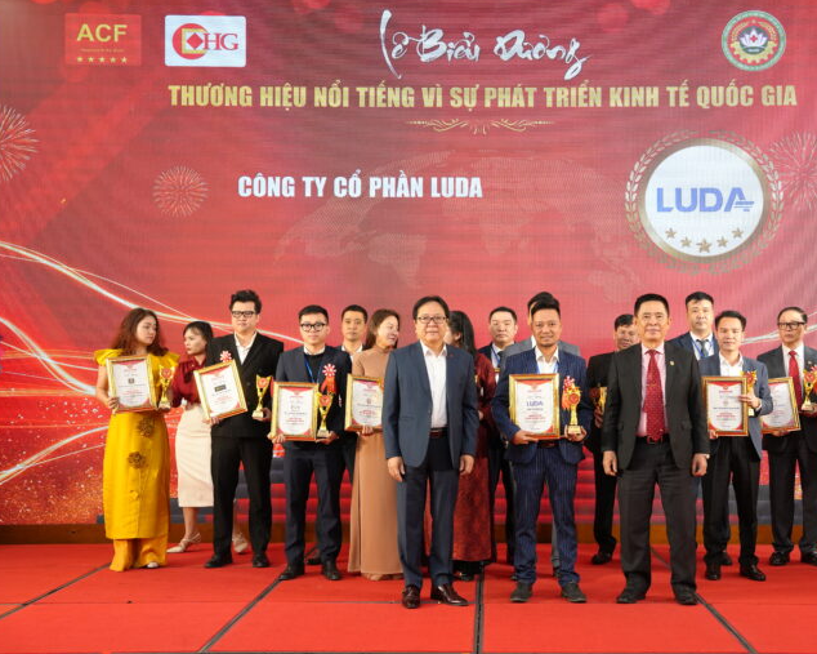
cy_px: 325
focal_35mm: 50
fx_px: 1209
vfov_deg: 30.2
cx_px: 479
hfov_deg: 37.2
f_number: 5
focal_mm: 44
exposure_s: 1/160
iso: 1600
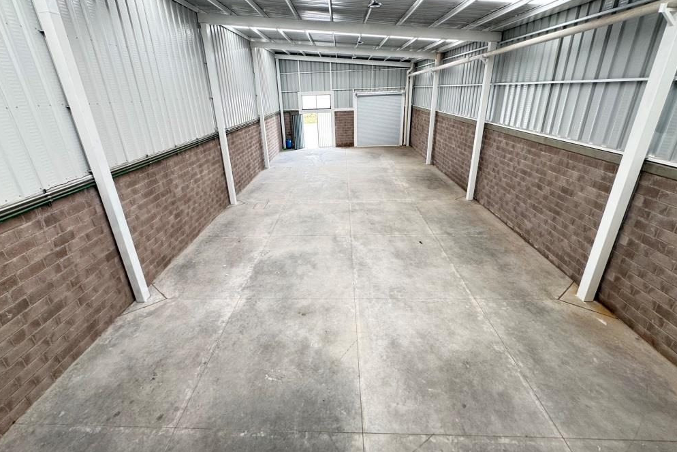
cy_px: 193
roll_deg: +2.9
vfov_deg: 76.9
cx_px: 330
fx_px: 282
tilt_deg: -20.4
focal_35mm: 15
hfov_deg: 100.4
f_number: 2.2
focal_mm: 2.22
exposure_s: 1/99
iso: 125
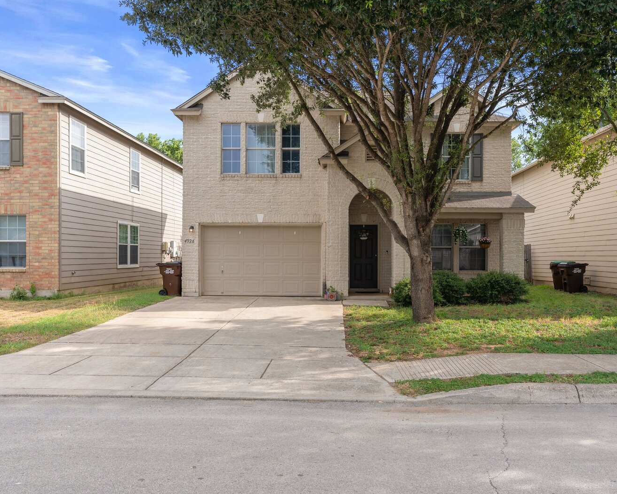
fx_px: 530
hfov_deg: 60.3
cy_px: 252
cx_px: 336
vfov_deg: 50.0
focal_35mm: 29
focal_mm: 25
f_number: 8
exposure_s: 1/320
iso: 320
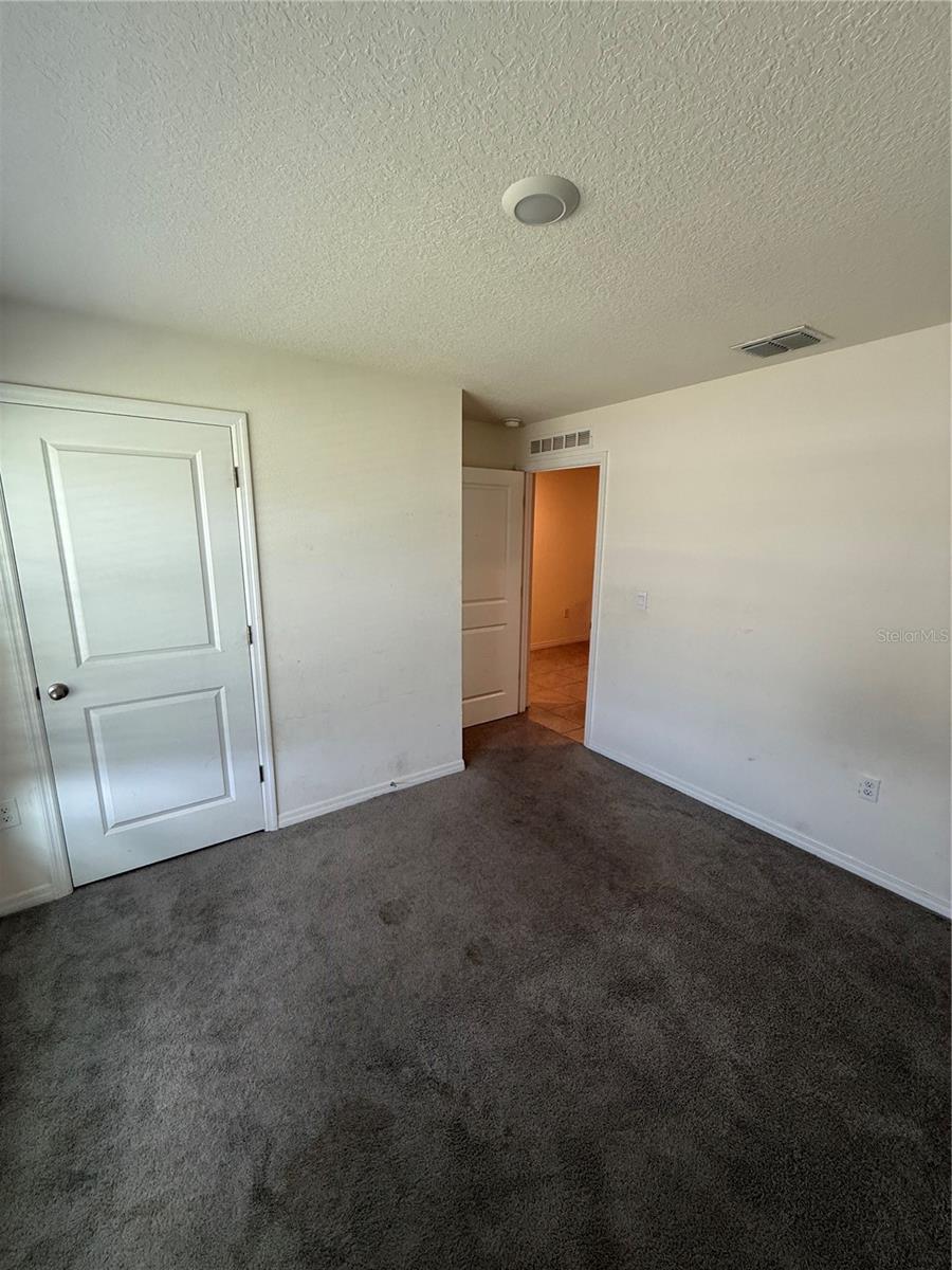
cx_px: 476
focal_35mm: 14
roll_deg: -0.2
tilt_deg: -10.8
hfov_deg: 85.7
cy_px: 635
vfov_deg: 102.1
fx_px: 513
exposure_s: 1/120
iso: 200
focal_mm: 2.22
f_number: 2.2
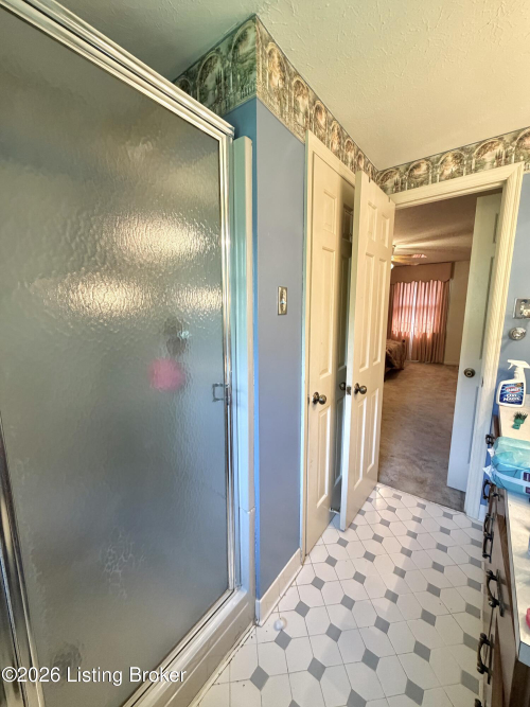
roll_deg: +0.3
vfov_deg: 102.1
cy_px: 354
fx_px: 286
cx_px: 265
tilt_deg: -9.4
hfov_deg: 85.7
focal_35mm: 14
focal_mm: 2.22
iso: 400
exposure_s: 1/60
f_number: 2.2
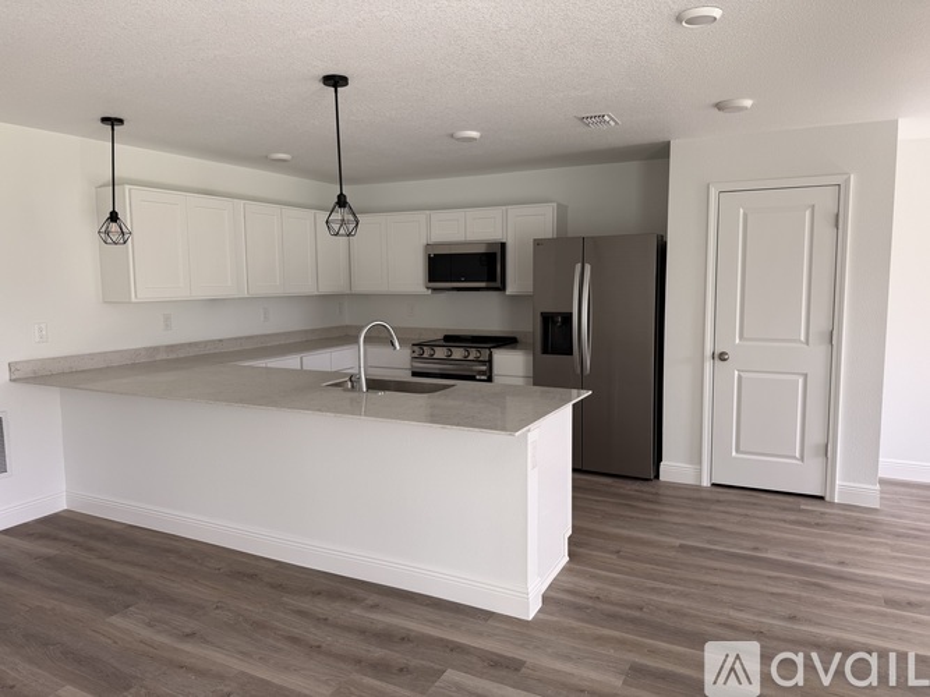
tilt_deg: -3.9
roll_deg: +1.1
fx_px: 645
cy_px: 348
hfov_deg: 71.6
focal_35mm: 24
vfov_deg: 56.8
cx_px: 465
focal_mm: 6.76
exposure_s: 1/123
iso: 50
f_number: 1.78
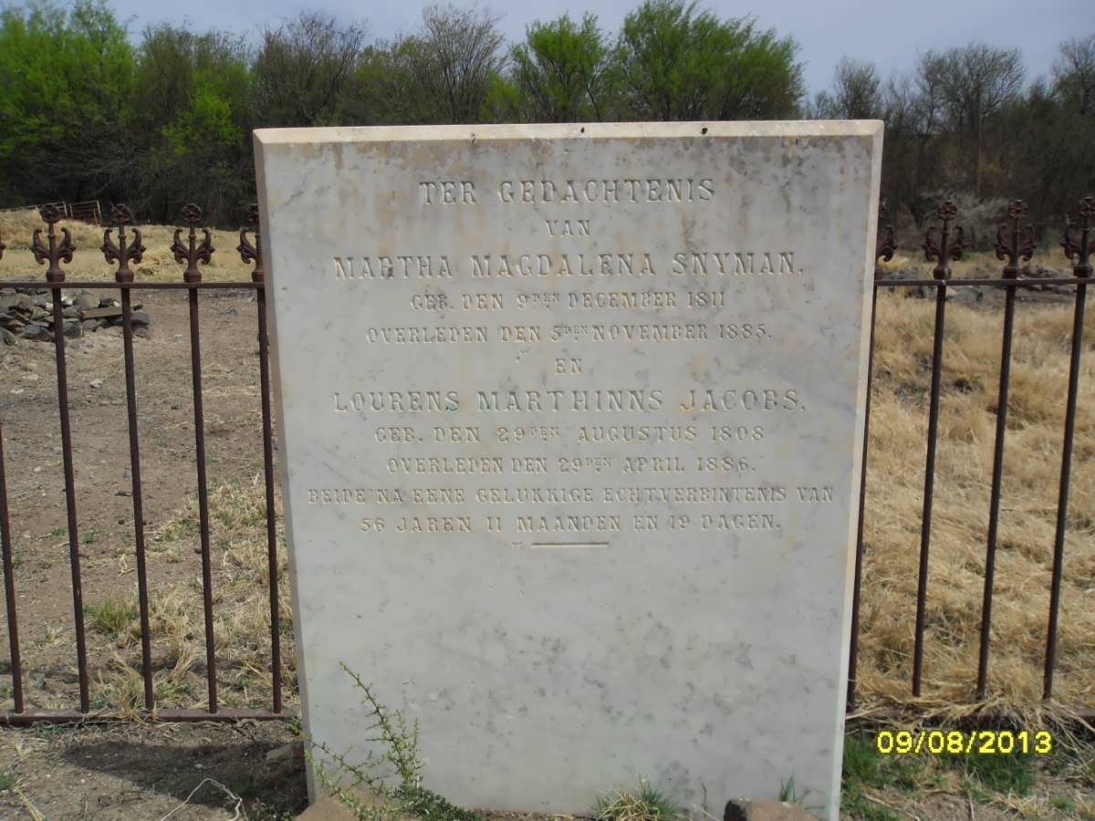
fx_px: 1107
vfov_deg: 40.7
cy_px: 410
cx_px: 548
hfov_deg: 52.6
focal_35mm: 35
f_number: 8.2
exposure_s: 1/350
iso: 80
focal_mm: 6.3
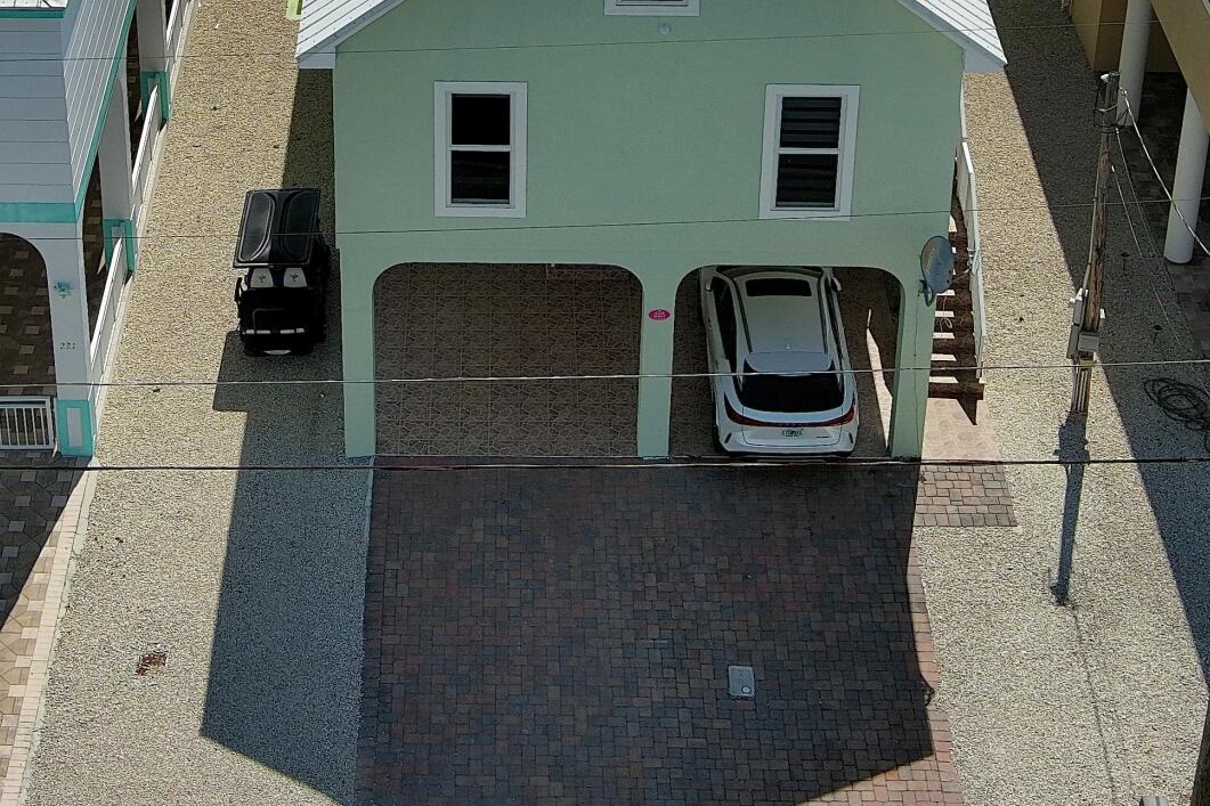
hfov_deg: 24.7
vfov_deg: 16.2
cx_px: 488
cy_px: -48
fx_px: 2755
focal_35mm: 82
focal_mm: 10.57
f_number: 2.8
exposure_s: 1/2833
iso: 100
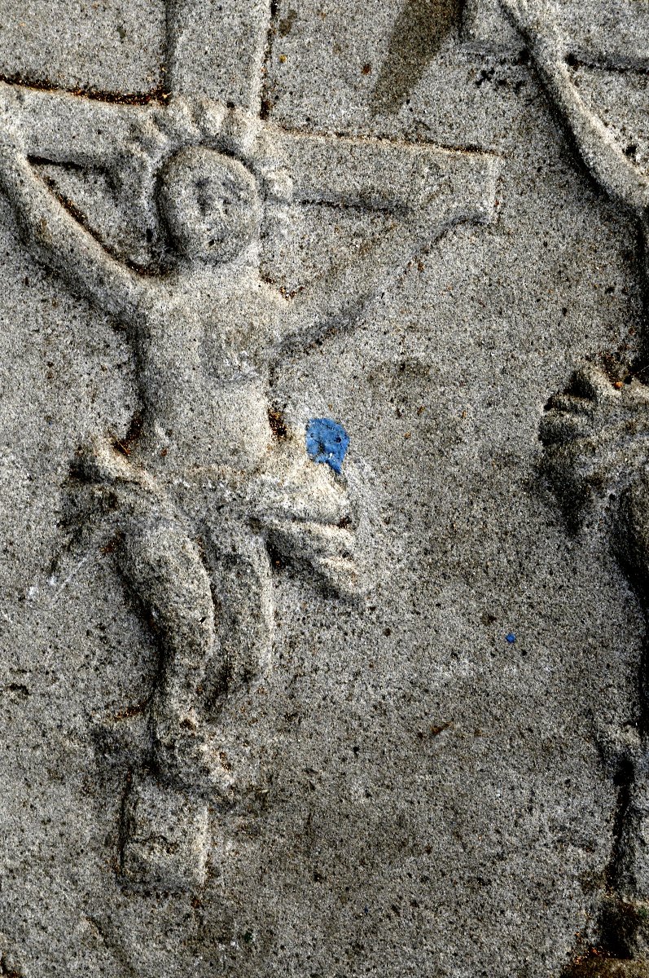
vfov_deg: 13.1
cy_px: 489
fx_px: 4270
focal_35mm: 158
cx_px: 324
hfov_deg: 8.7
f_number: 10
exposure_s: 1/160
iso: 200
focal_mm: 105
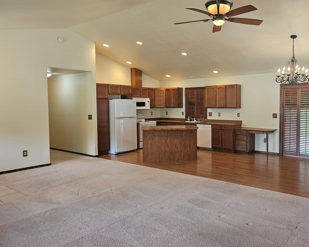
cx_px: 193
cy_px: 119
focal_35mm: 29
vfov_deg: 50.0
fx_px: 265
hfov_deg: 59.7
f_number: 1.7
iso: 250
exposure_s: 1/120
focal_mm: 6.3
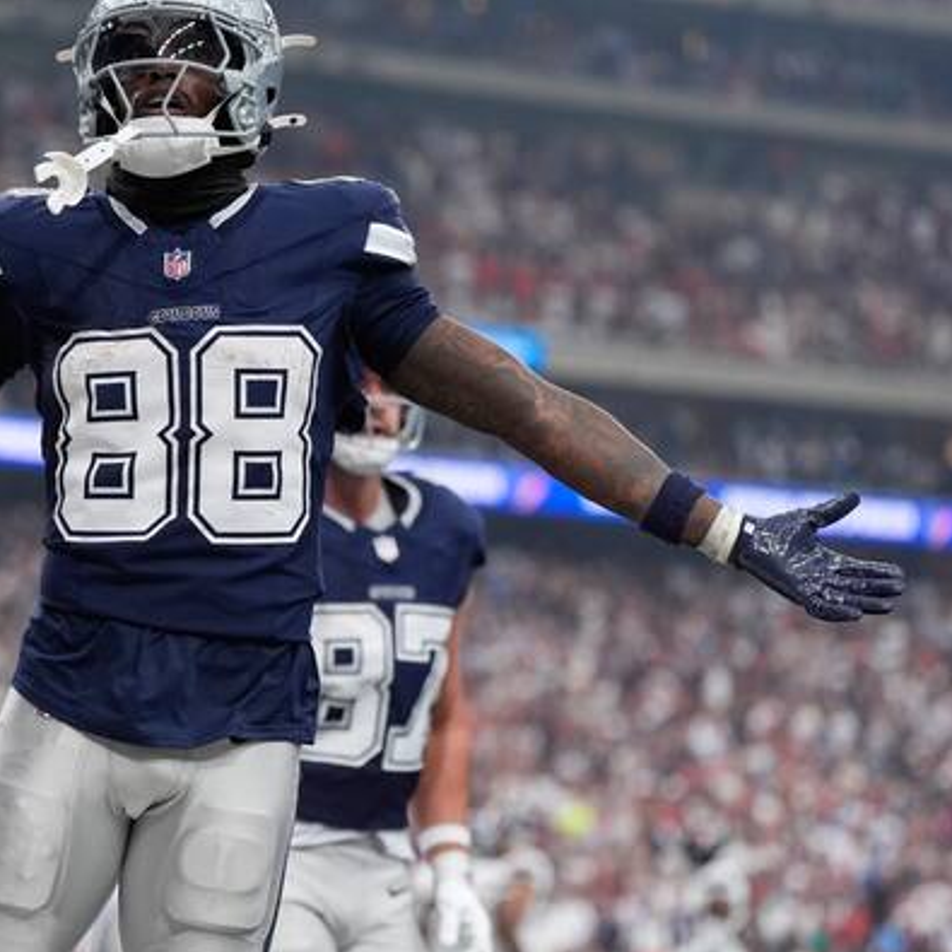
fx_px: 5009
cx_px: 222
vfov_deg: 10.9
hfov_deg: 10.8
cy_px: 483
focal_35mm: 161
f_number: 2.8
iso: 2500
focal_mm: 107
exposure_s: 1/2500
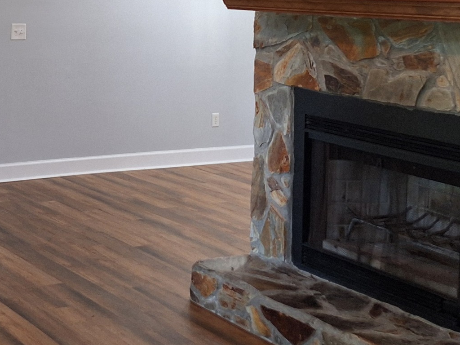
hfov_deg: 26.7
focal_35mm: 69
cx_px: 4
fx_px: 917
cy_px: -9
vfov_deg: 20.6
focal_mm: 5.54
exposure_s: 1/40
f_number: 1.8
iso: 160
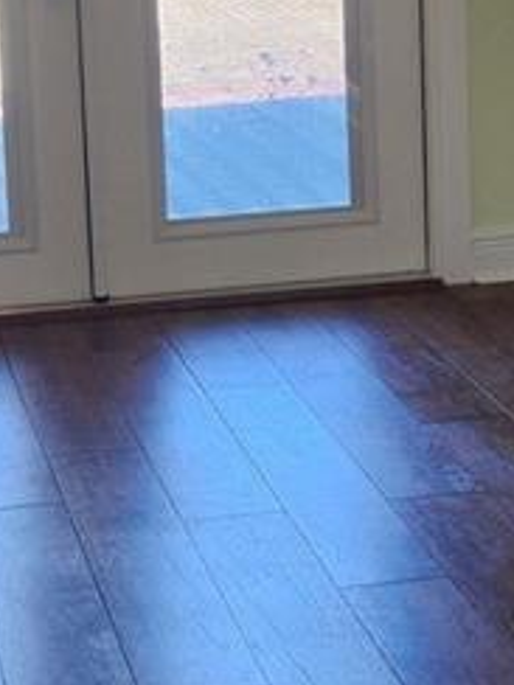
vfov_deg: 17.1
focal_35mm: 113
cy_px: 42
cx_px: 256
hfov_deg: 13.1
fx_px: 2237
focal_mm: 5.4
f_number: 1.8
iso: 64
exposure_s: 1/120
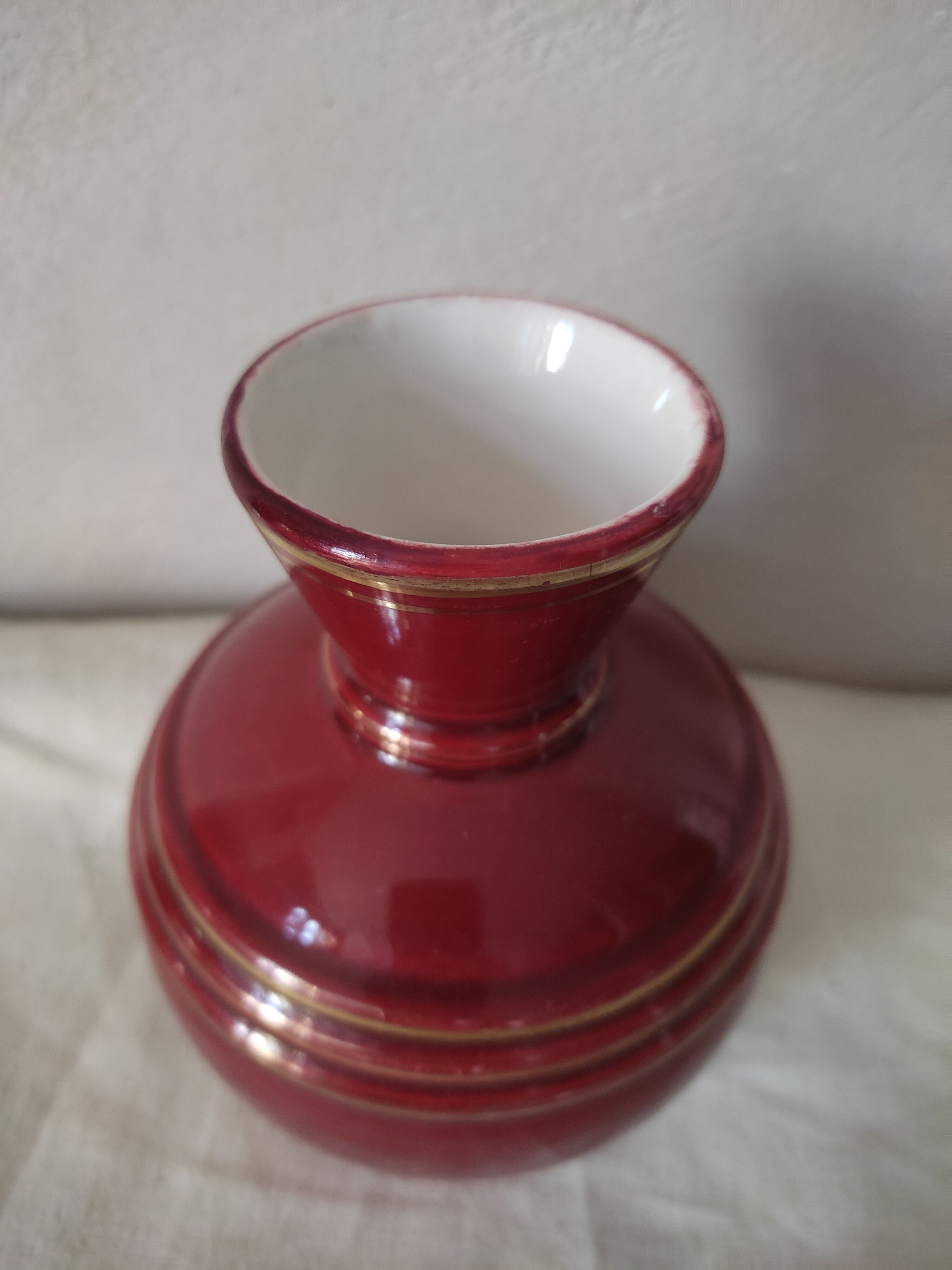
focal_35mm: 26
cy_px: 635
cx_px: 476
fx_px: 953
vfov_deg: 67.3
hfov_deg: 53.1
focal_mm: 4.74
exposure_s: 1/33
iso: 996
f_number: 1.79
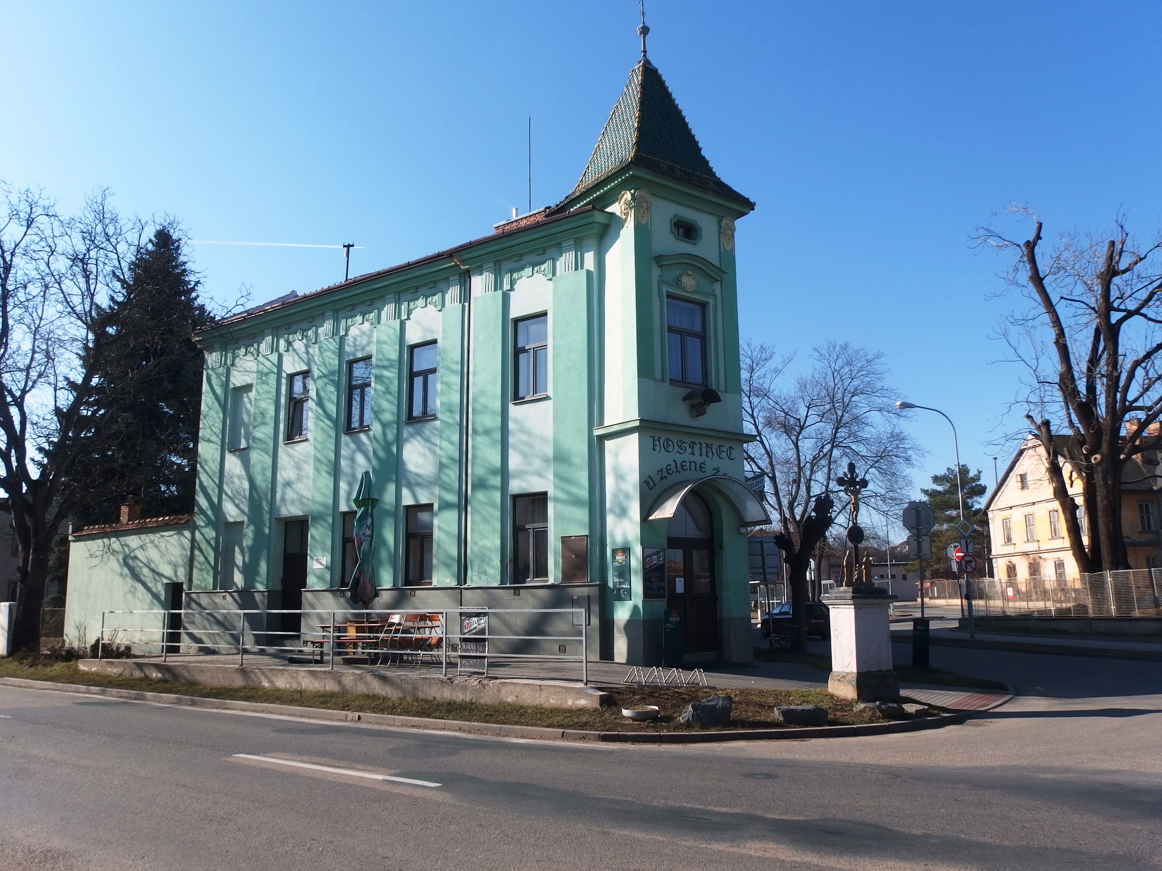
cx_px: 581
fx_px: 873
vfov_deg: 53.1
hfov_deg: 67.3
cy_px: 436
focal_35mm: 26
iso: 100
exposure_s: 1/640
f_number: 5
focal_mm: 4.7
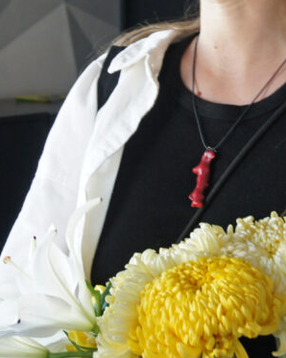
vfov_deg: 16.4
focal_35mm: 116
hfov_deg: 13.2
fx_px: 1228
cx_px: 221
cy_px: 53
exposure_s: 1/50
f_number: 5
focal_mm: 30
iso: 640
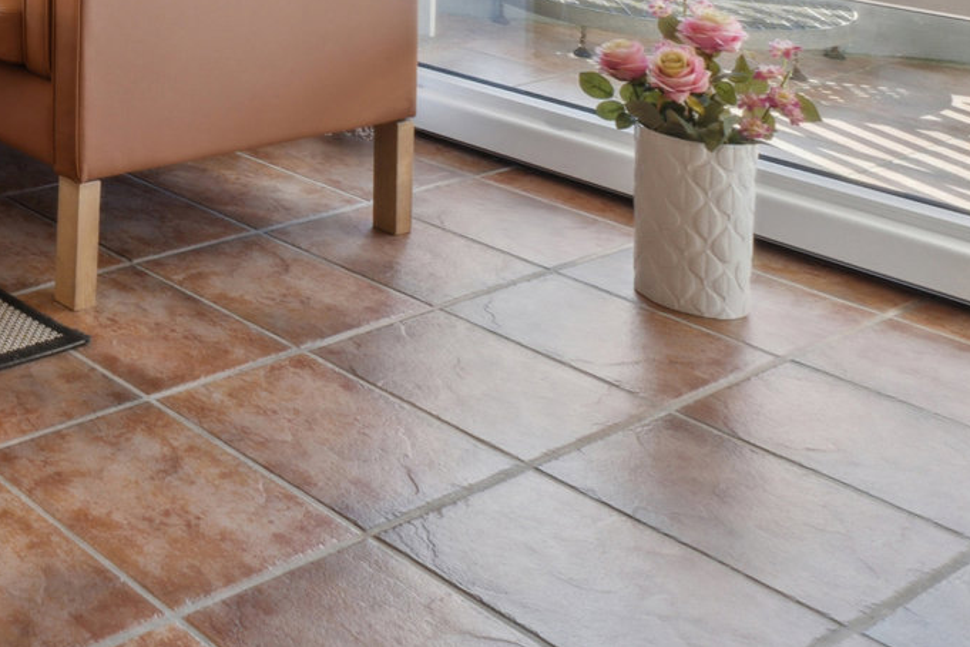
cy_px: -300
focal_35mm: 48
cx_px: -416
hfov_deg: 29.0
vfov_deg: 23.0
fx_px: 1306
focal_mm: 11
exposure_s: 1/40
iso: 200
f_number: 8
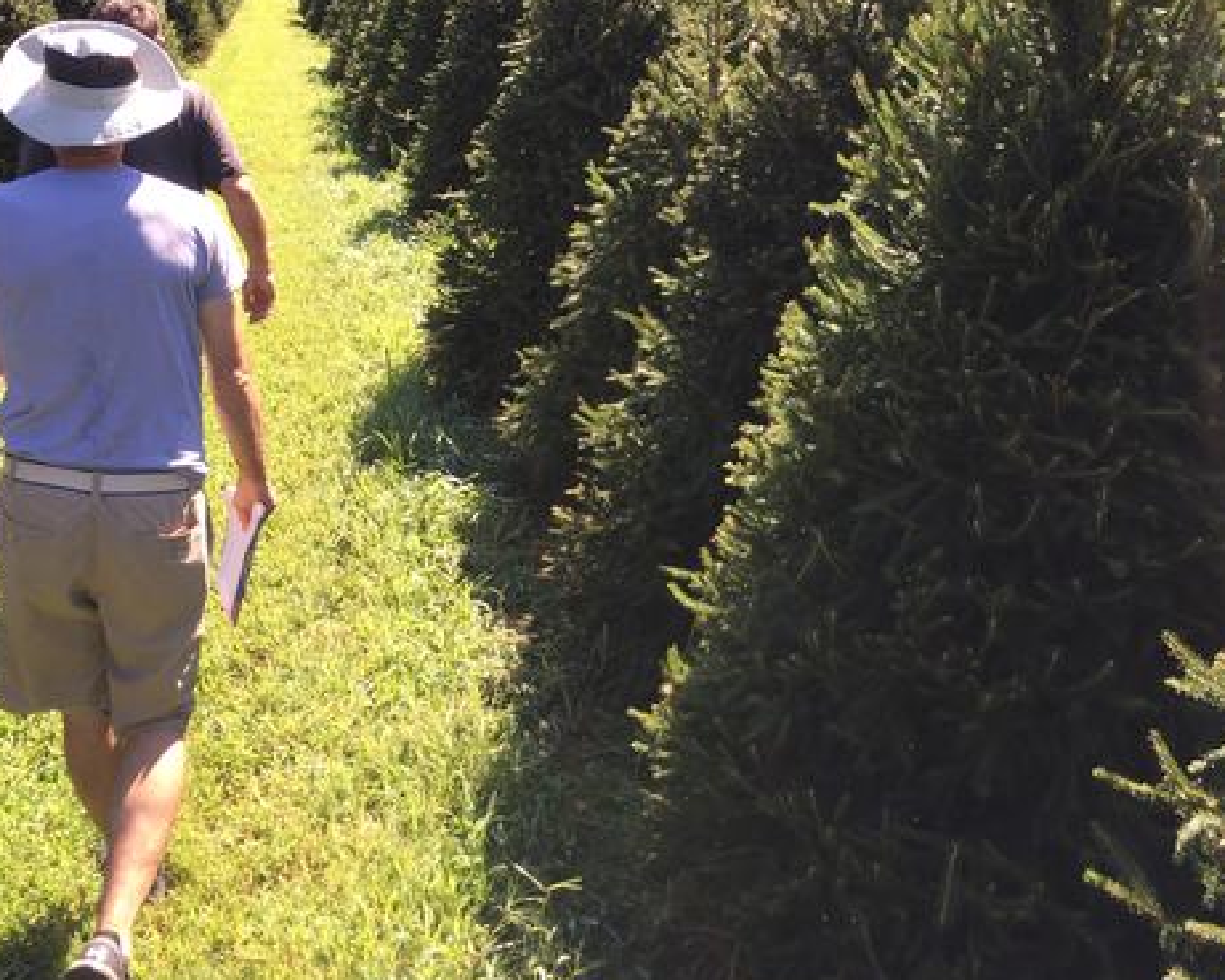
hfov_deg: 42.9
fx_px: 1559
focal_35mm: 43
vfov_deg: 33.9
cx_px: 642
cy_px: 197
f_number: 2.2
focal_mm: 4.15
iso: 32
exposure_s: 1/370
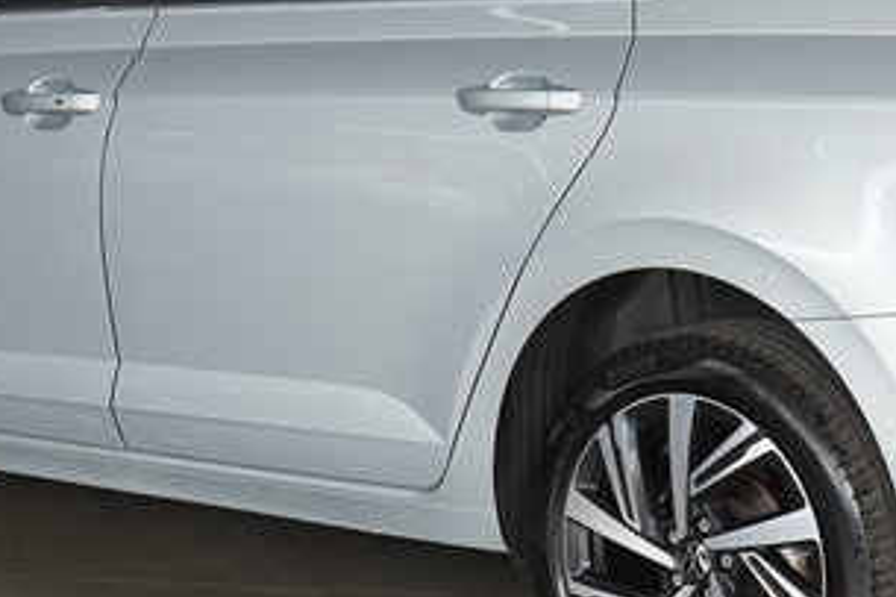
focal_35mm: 141
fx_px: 3507
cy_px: 151
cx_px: 664
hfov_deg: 14.5
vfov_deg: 9.7
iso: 200
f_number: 4.5
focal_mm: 28
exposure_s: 1/125
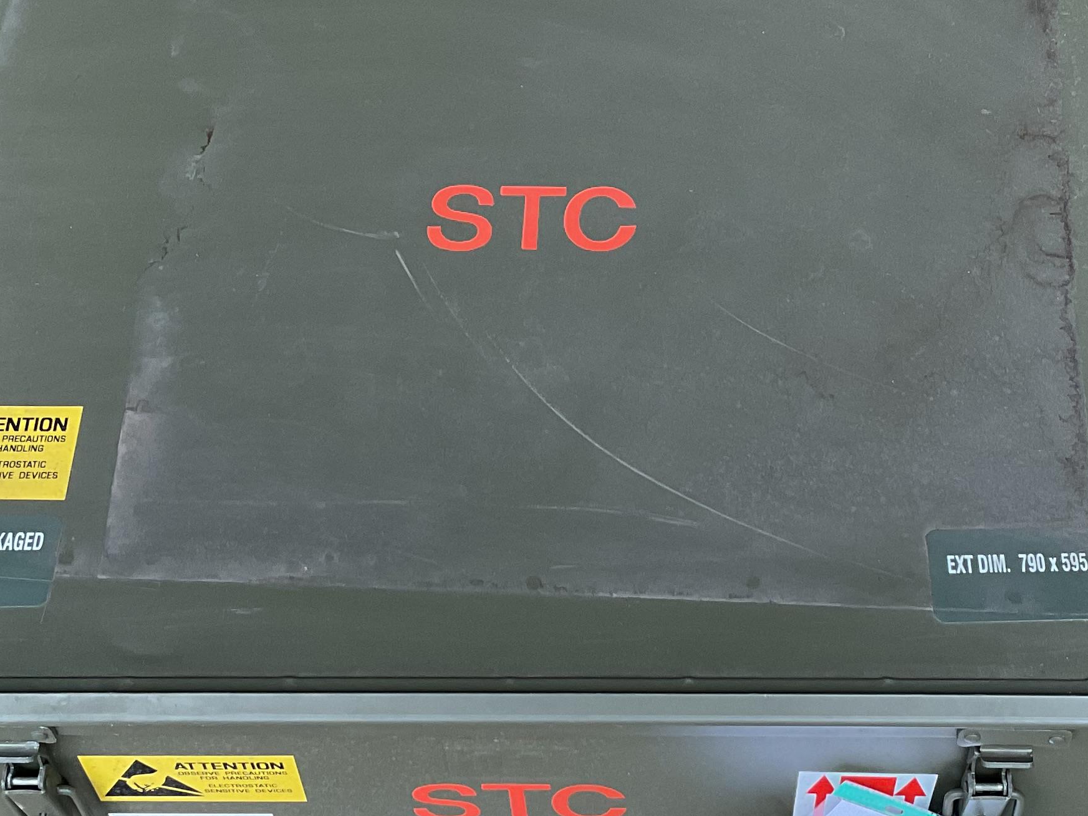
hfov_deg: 28.9
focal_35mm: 67
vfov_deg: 21.9
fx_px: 2106
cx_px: 616
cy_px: 433
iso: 40
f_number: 1.8
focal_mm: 3
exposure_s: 1/120
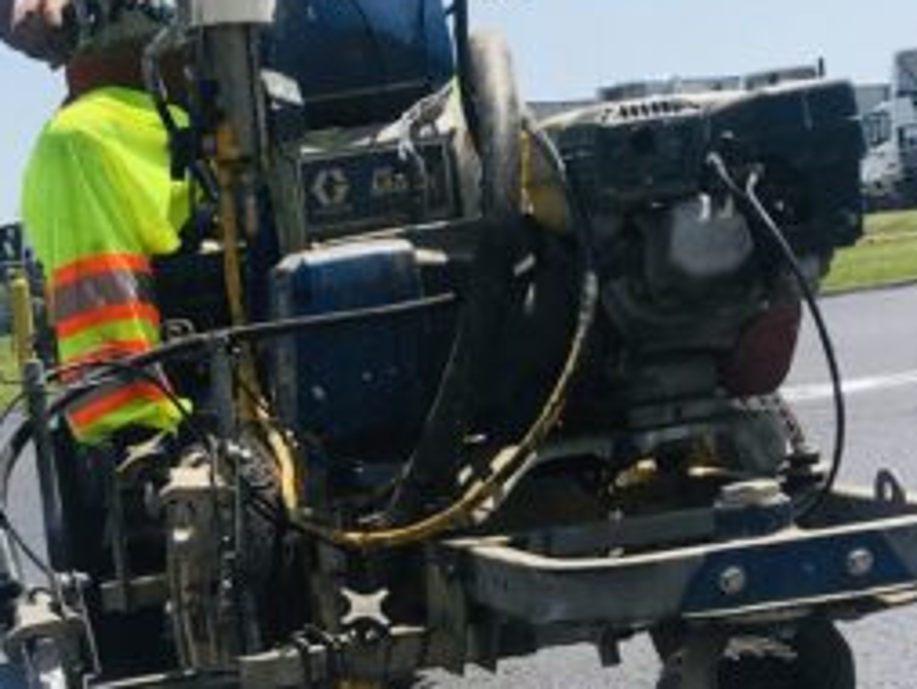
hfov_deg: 22.1
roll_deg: +8.0
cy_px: 653
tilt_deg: -5.5
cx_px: -14
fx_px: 2253
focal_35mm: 85
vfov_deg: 17.1
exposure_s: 1/3096
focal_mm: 3.99
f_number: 1.8
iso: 20
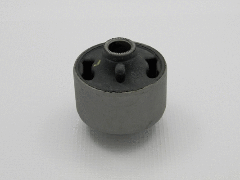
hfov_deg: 23.8
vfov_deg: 18.0
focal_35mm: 82
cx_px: 120
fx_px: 569
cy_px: 90
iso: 160
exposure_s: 1/160
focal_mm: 14.6
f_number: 4.2
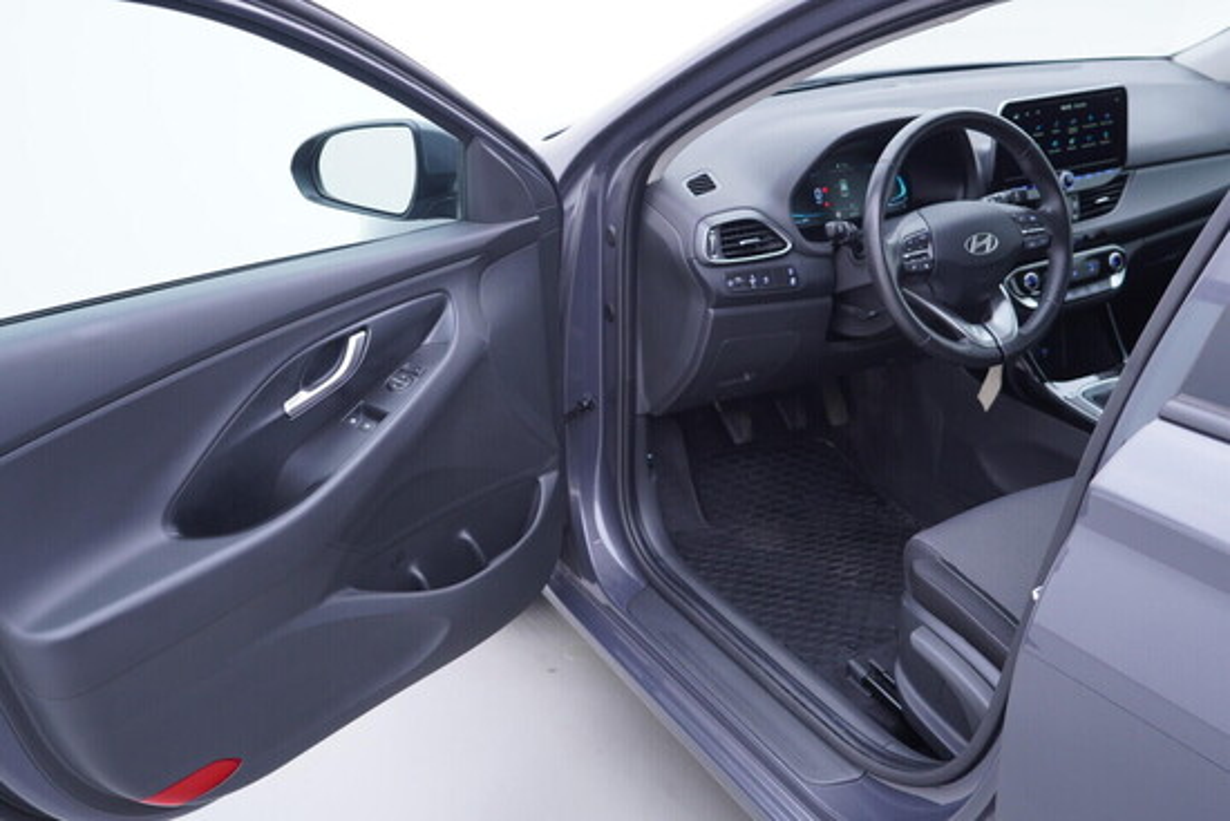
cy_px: 410
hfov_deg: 53.1
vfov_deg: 36.9
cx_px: 615
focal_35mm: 36
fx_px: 1230
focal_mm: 24
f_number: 2.8
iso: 160
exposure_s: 1/40
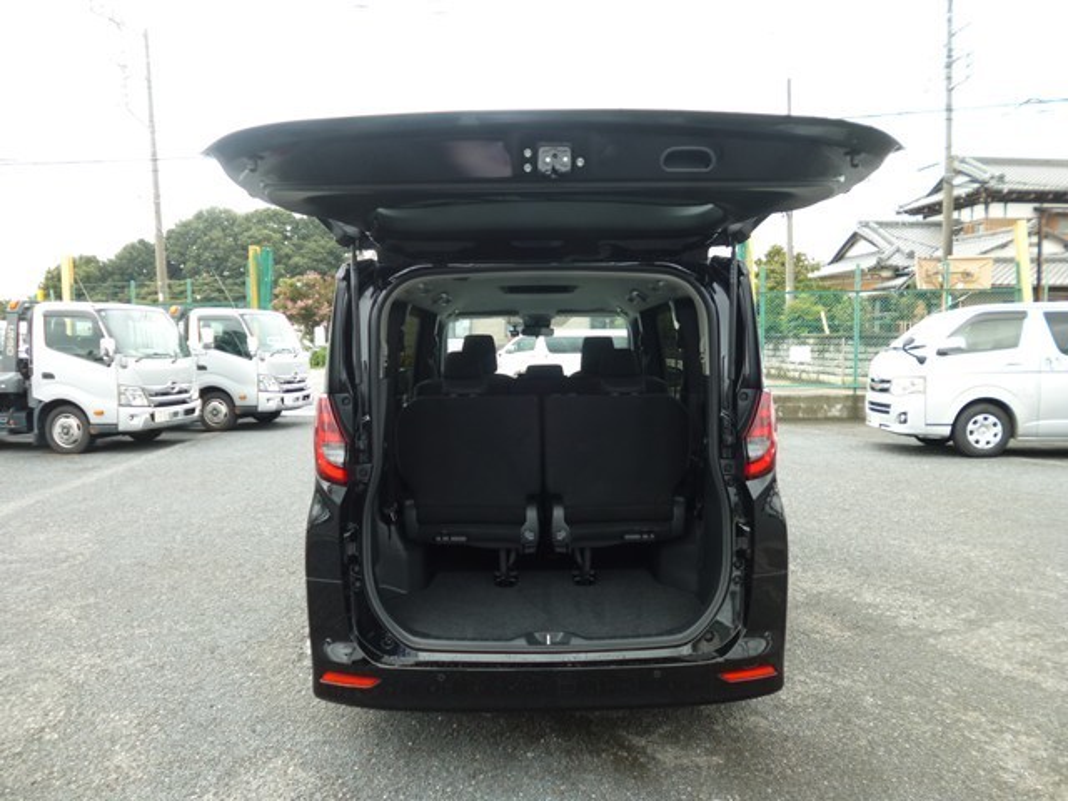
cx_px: 534
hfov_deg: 71.6
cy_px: 400
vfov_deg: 56.8
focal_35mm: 24
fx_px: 740
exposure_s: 1/160
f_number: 2.8
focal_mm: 4.3
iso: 100
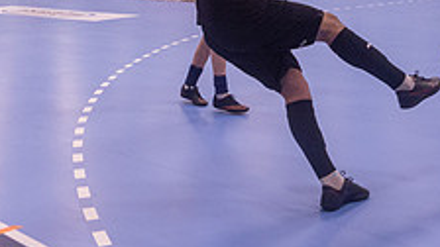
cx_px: 297
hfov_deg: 32.1
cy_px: -47
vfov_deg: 17.7
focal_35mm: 65
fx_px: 758
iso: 4000
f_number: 3.5
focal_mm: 24
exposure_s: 1/640
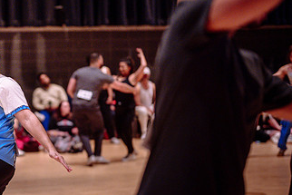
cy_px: 134
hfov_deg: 18.6
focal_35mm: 107
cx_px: 5
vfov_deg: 12.8
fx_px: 868
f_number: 1.2
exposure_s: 1/250
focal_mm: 50
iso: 1600
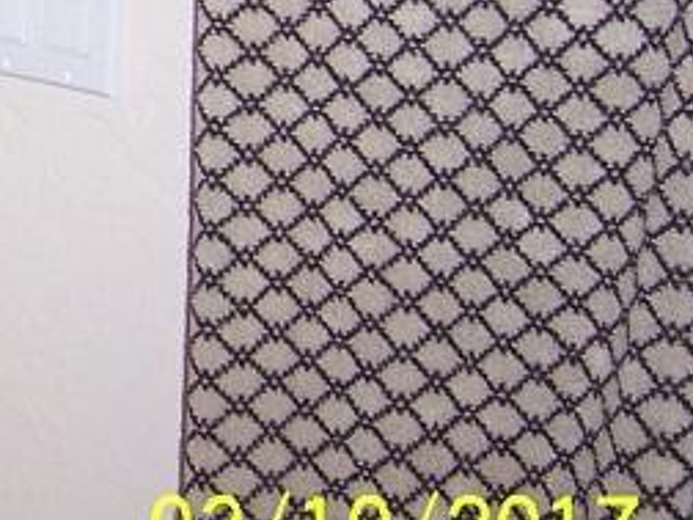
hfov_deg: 13.5
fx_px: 2663
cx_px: -500
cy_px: -161
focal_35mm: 133
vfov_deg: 10.9
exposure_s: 1/60
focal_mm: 6.2
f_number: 2.8
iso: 80
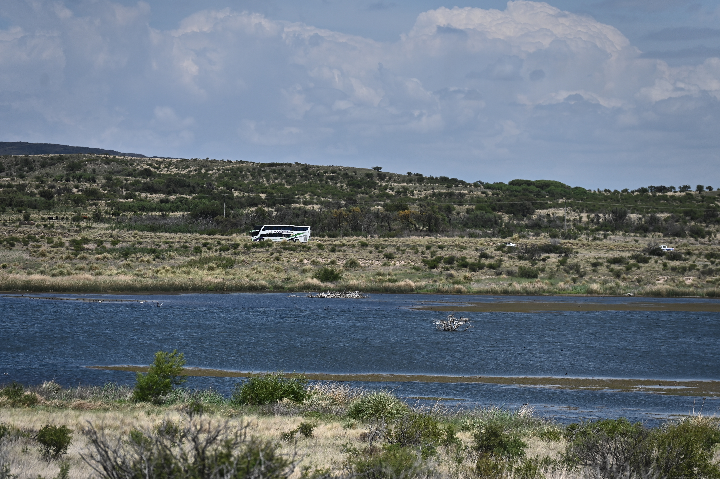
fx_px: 3598
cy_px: 240
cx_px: 360
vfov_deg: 7.6
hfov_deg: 11.4
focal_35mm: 180
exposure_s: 1/5000
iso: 250
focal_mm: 180
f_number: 5.6
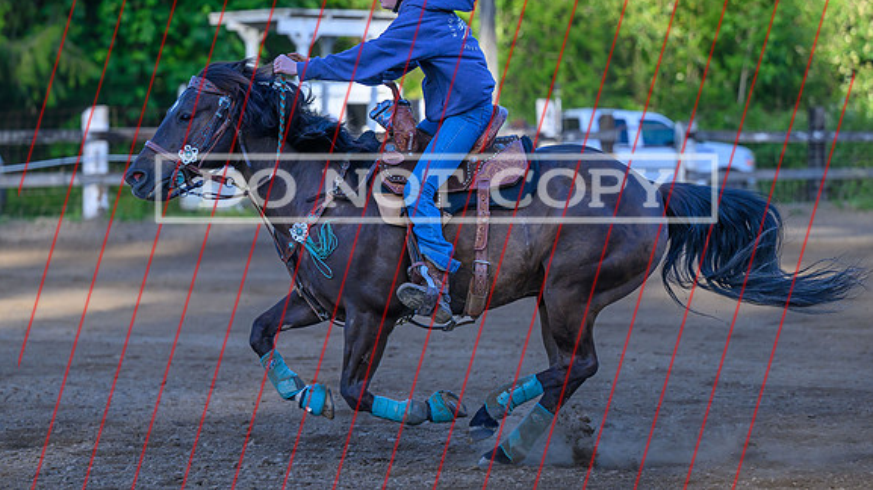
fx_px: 3633
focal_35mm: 157
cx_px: 424
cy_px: 231
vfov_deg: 7.7
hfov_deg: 13.7
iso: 560
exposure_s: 1/2500
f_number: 2.8
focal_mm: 110
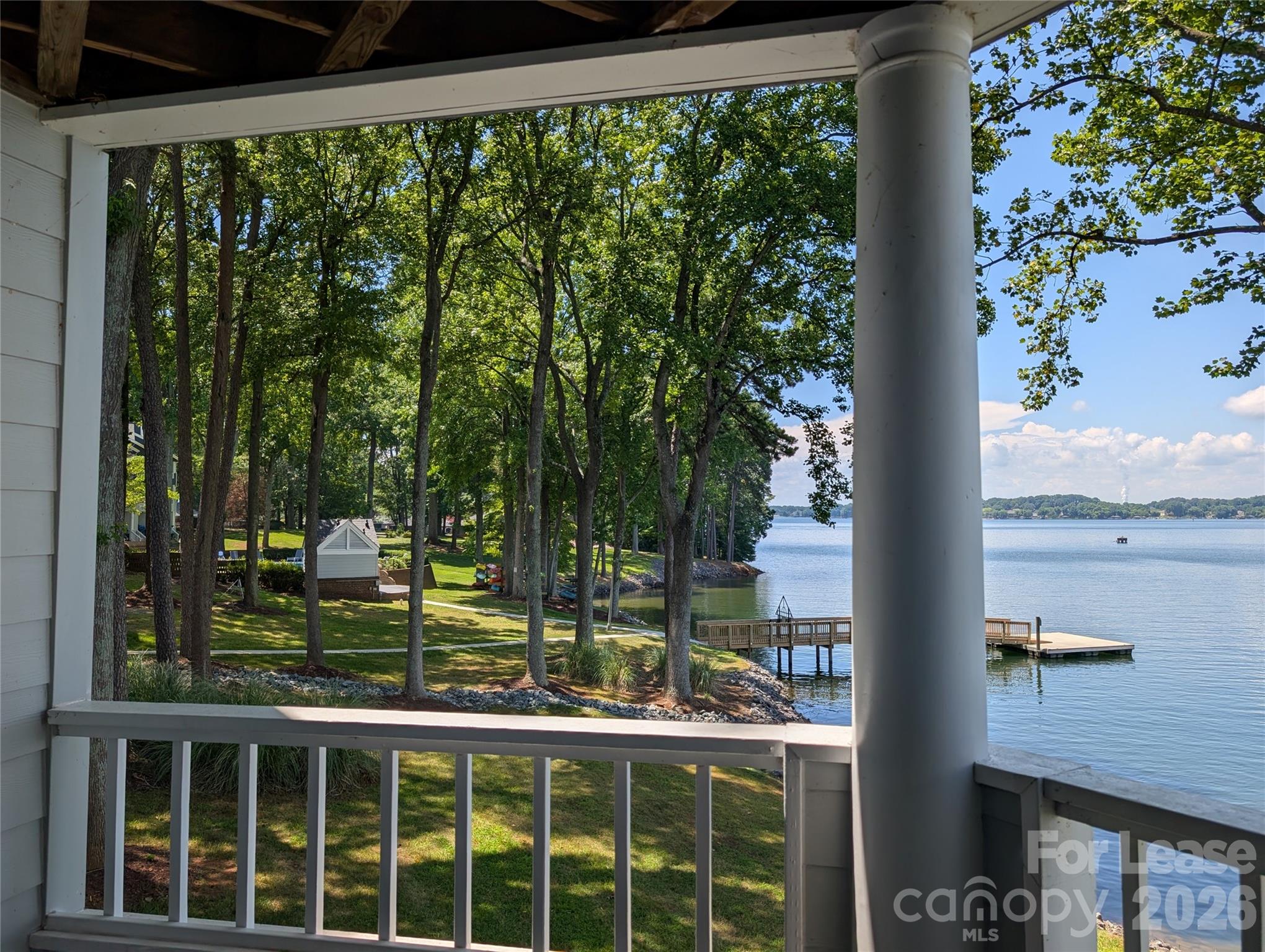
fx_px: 878
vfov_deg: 56.9
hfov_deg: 71.5
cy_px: 476
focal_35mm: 24
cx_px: 632
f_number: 1.68
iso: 17
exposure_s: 1/1052
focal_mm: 6.9
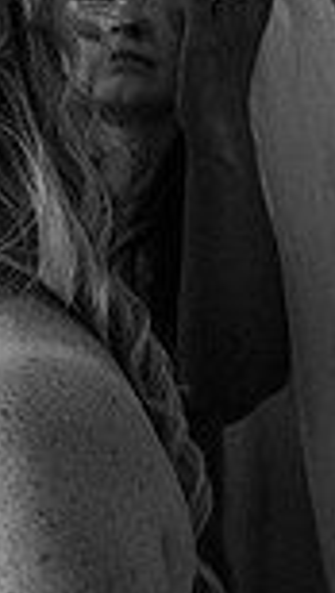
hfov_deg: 11.0
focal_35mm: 107
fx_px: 1684
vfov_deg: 20.0
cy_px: 296
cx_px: -158
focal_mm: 35
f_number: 1.8
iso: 720
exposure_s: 1/250
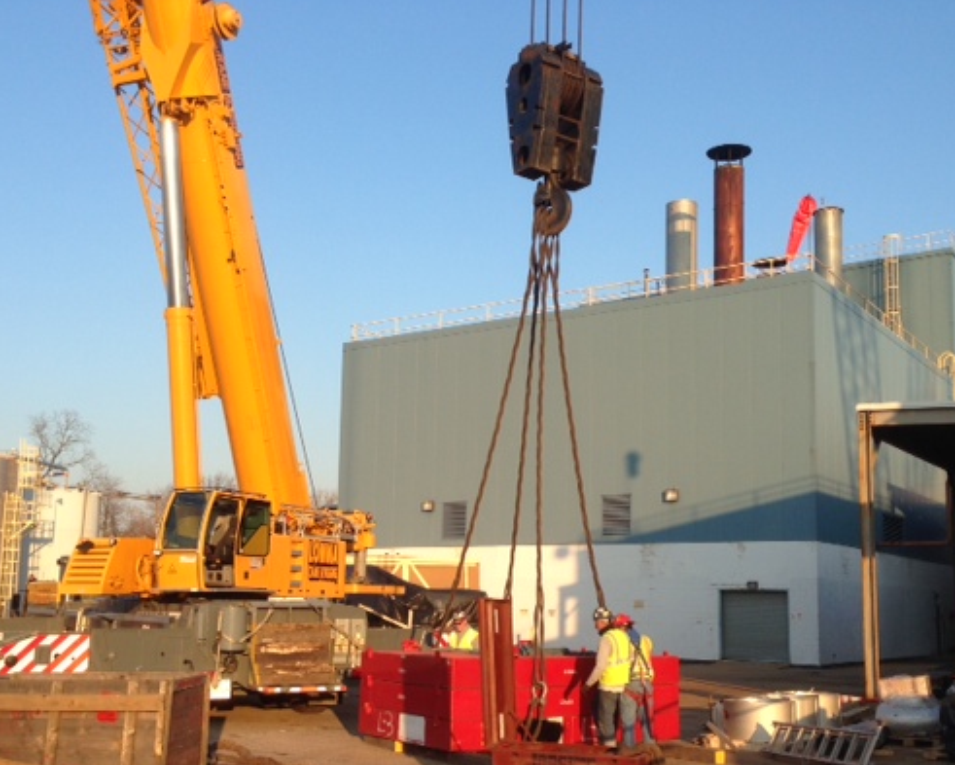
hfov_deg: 43.8
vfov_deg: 35.6
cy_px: 461
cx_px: 478
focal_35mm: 42
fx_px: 1187
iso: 50
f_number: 2.4
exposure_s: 1/577
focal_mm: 4.12
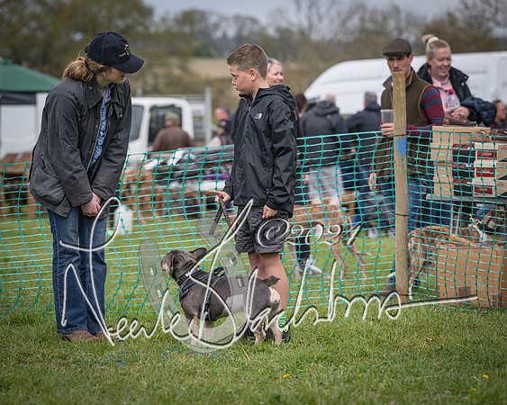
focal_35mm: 158
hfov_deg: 12.2
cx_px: 254
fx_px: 2365
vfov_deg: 9.8
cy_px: 202
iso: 400
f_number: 4.5
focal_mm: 140
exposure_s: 1/2500
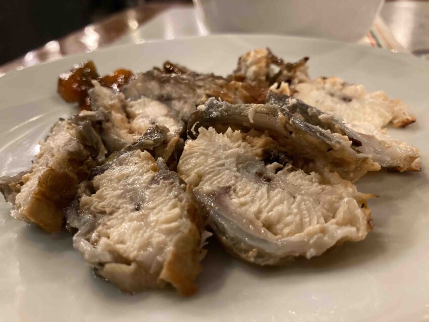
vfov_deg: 49.8
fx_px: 347
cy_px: 161
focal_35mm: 28
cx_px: 214
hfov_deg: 63.4
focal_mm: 3.99
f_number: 1.8
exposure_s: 1/30
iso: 500
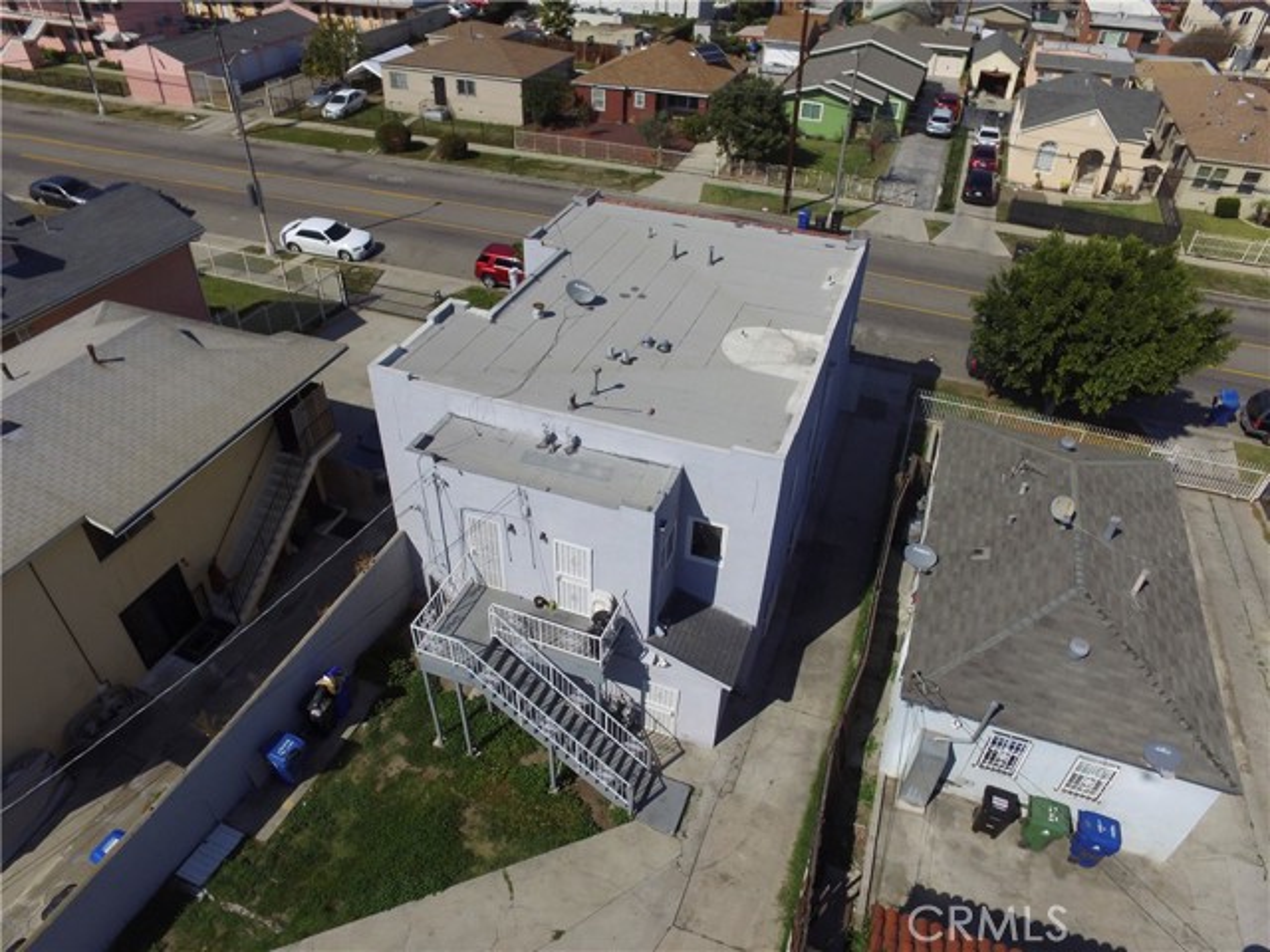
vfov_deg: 66.0
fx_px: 734
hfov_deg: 81.7
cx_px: 635
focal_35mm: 20
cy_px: 476
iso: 100
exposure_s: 1/2500
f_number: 2.8
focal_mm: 3.61
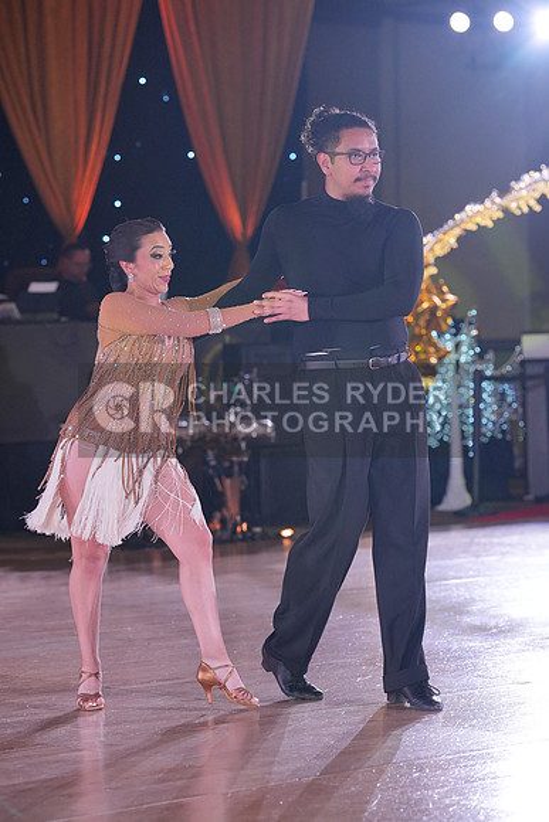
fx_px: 2743
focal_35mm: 120
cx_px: 274
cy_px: 411
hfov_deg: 11.4
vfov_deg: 17.1
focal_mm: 120
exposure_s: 1/400
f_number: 4
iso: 2000
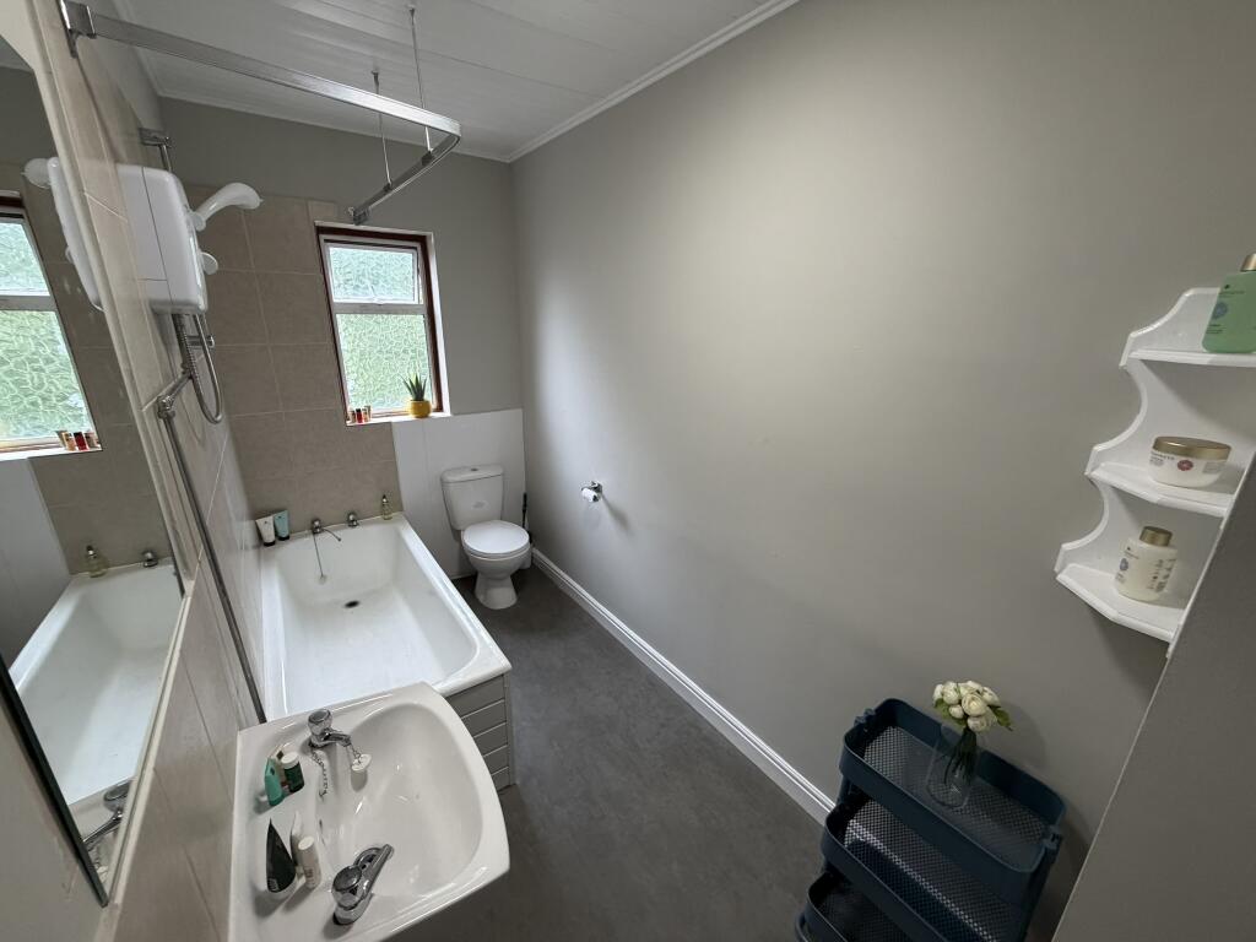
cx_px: 628
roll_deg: -0.4
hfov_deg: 102.1
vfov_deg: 85.7
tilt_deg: -17.4
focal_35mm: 14
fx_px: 508
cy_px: 471
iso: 250
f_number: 2.2
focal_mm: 2.22
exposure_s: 1/100
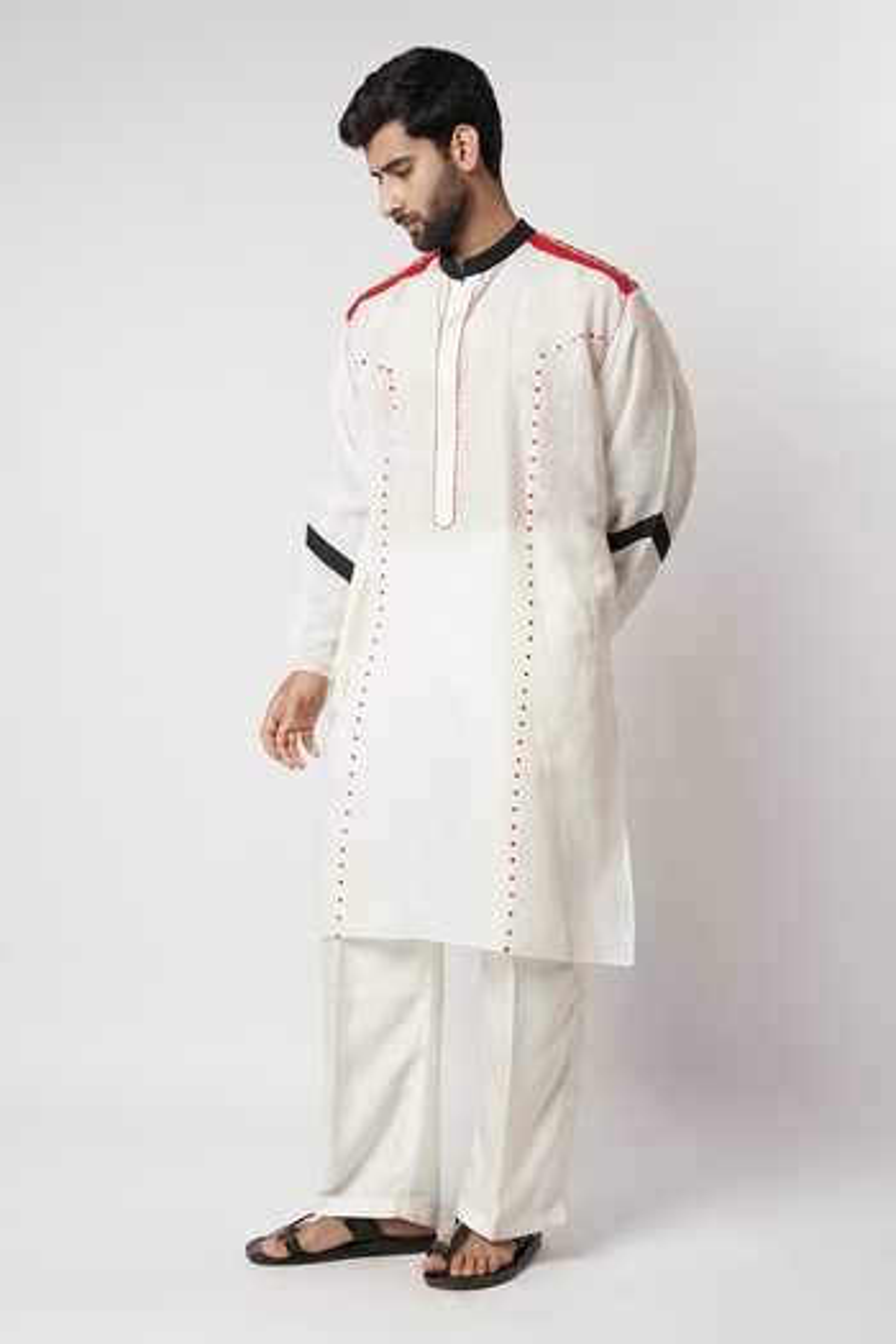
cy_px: 672
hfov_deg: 29.2
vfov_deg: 42.7
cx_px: 448
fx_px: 1721
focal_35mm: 46
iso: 100
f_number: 5.6
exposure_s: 1/200
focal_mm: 46.1
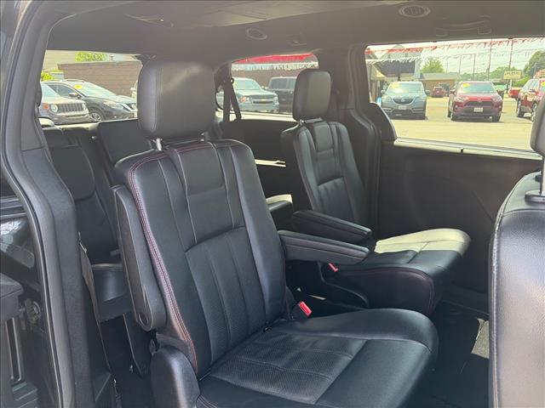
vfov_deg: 53.1
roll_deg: +2.0
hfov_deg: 67.3
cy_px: 204
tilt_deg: -16.0
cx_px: 272
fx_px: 409
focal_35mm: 26
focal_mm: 5.96
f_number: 1.6
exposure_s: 1/233
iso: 125
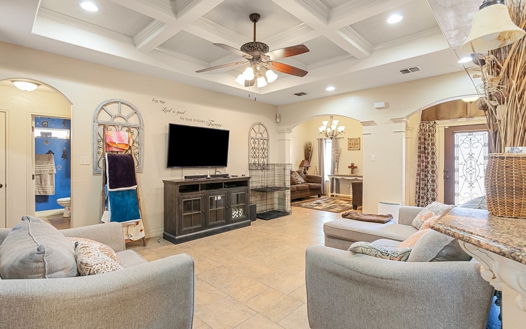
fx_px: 244
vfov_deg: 68.0
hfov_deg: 94.3
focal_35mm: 17
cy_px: 170
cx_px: 256
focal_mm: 16
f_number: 8
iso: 640
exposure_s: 1/2
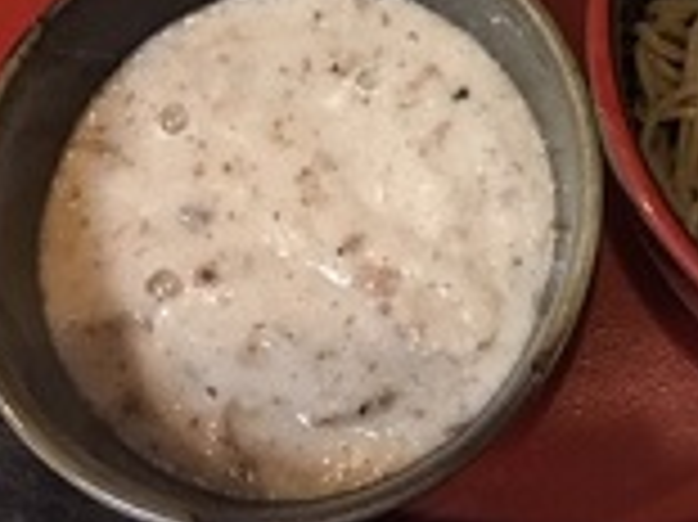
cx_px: 626
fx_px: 1692
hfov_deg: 22.7
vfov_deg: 16.7
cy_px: -122
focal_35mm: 84
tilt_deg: -66.4
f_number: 2.2
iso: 200
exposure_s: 1/17
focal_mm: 4.15
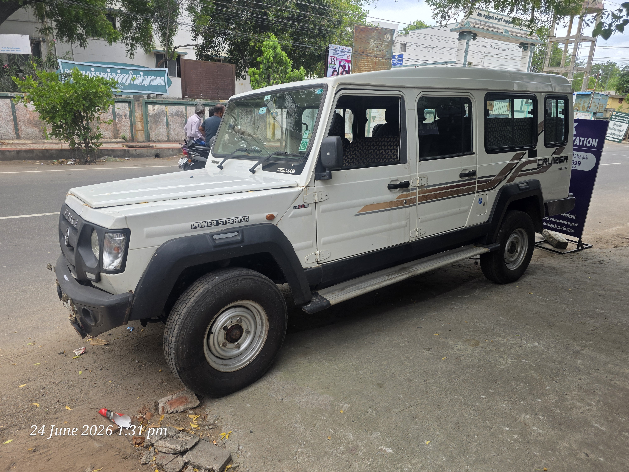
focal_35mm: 23
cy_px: 236
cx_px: 314
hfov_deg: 73.9
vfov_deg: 58.9
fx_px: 418
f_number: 1.7
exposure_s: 1/2175
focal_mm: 6.3
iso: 80
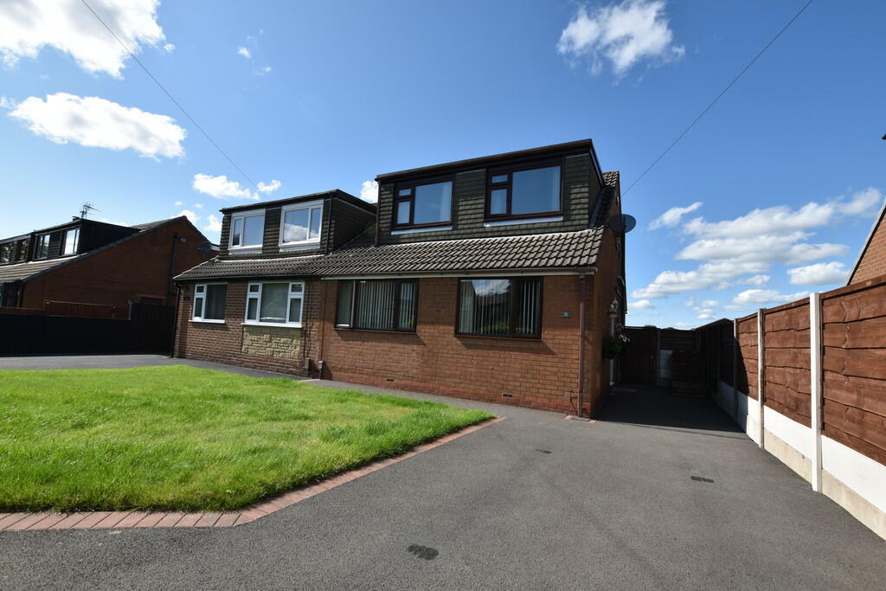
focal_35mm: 15
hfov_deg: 100.4
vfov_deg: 77.3
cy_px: 296
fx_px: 369
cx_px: 443
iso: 100
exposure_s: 1/250
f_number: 8
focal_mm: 10
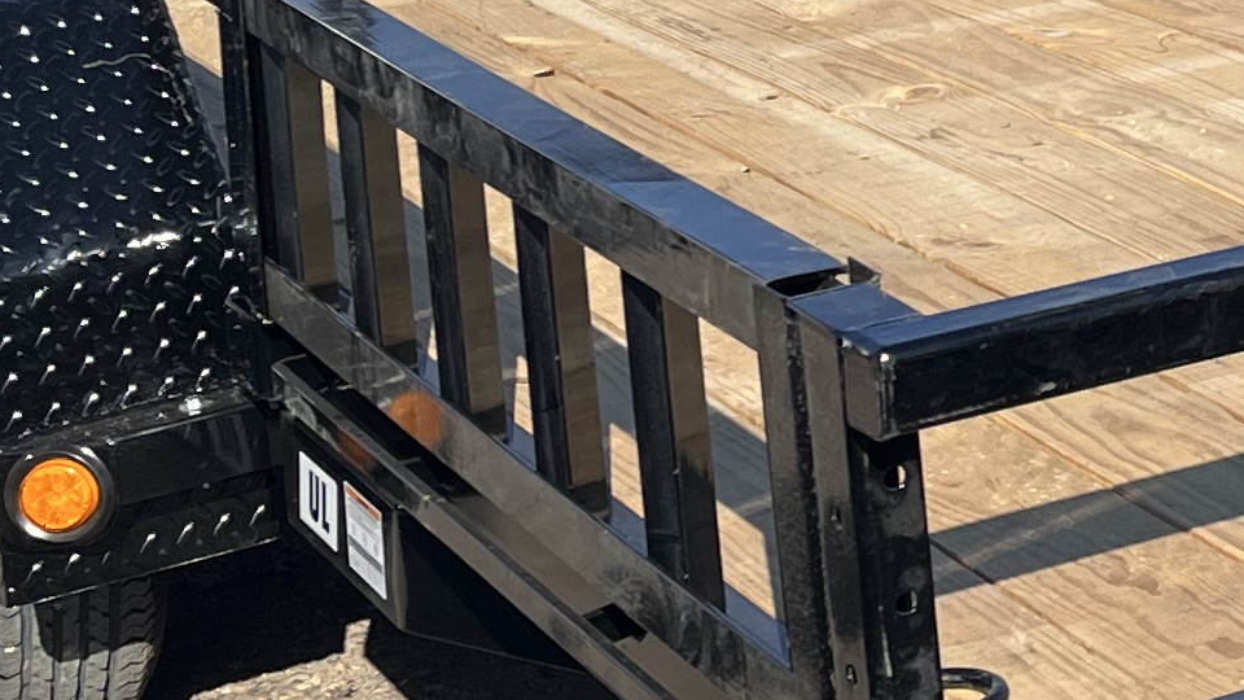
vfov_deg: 9.9
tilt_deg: -7.4
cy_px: -327
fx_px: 3925
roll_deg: +3.0
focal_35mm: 119
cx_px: 1716
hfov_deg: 16.8
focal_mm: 5.1
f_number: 1.6
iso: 50
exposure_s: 1/3215
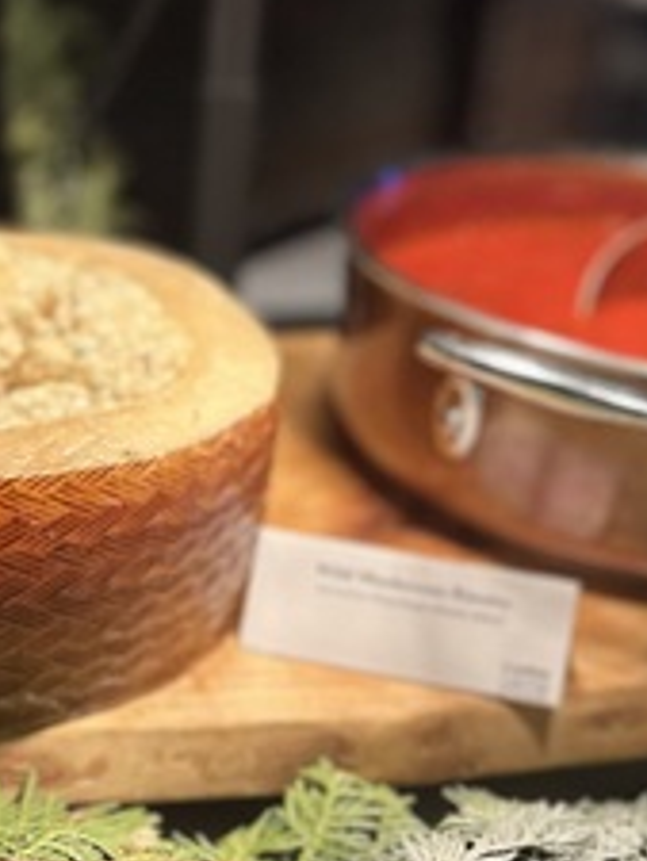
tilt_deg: -29.1
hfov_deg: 22.9
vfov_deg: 30.0
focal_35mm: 64
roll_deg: -8.0
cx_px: 302
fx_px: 1593
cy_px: 578
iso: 80
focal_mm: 6.86
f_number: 1.78
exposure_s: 1/337
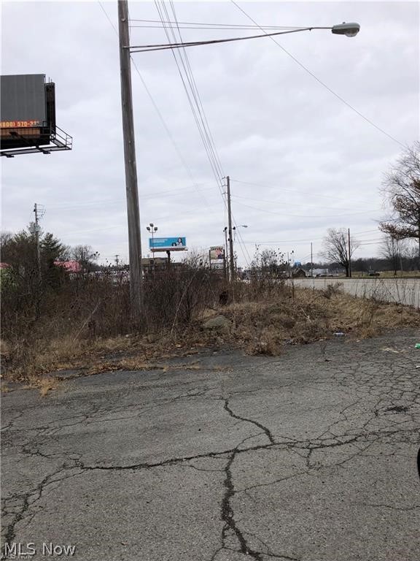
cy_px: 280
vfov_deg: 63.4
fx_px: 453
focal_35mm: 28
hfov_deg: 49.7
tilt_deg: +0.1
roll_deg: +0.8
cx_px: 210
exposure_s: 1/1230
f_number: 1.8
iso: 20
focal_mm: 3.99
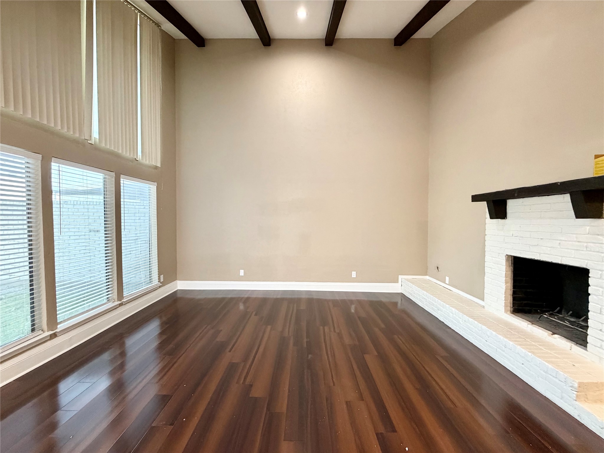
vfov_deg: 85.7
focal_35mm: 14
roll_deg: -0.5
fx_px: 244
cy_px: 226
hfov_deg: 102.1
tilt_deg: -1.1
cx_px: 302
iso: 400
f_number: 2.2
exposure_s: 1/60
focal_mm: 2.22
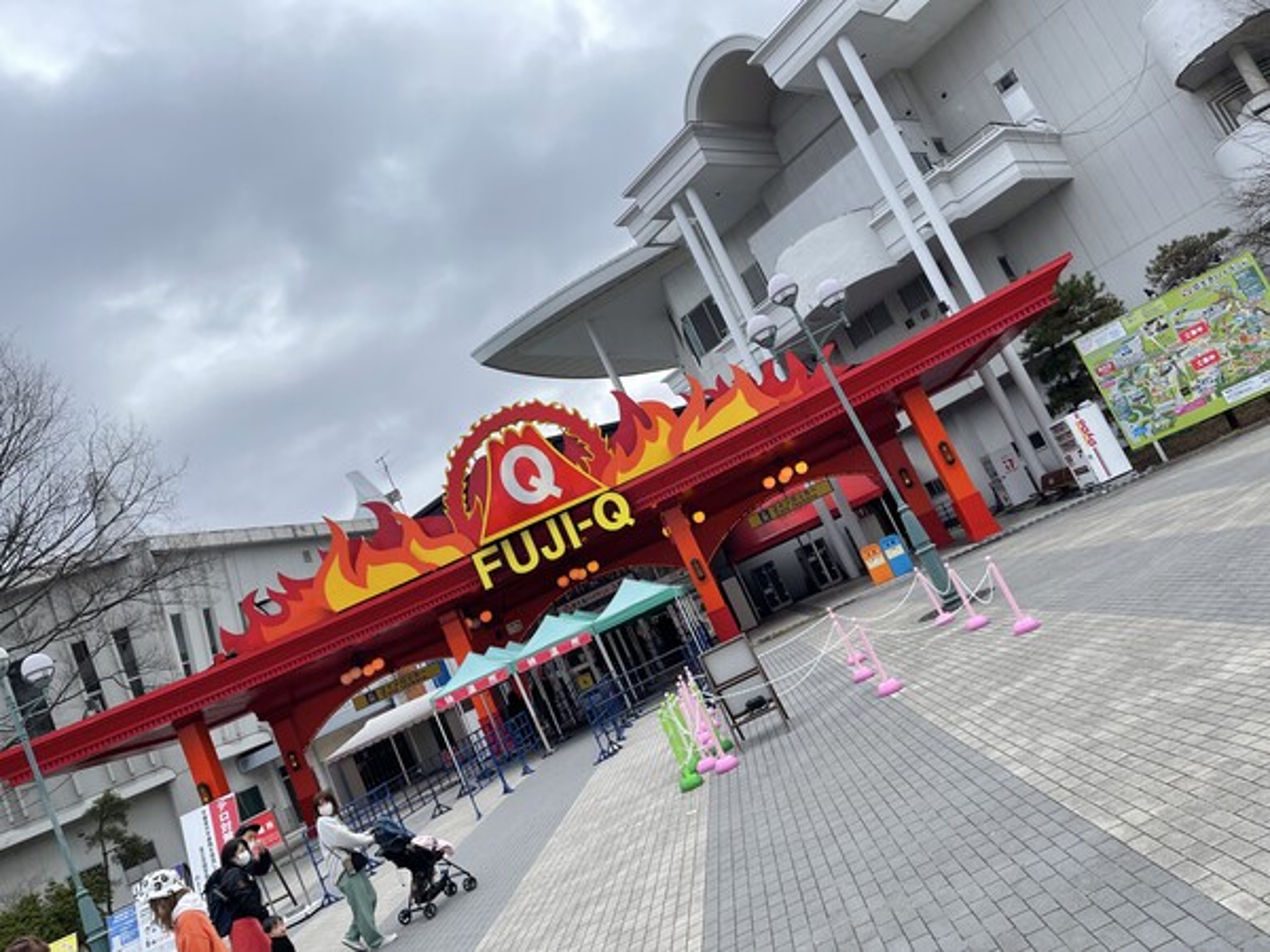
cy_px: 476
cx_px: 635
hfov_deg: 67.3
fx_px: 954
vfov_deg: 53.1
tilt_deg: +8.7
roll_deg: +24.1
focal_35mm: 26
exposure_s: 1/1821
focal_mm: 5.1
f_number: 1.6
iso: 32
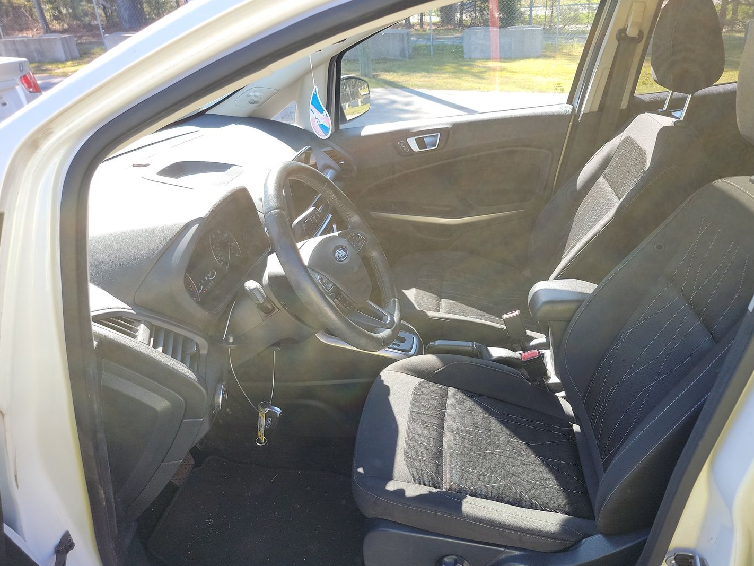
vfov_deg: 51.3
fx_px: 588
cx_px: 421
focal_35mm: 27
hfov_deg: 65.1
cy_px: 309
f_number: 1.8
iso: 52
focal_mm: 6.7
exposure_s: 1/119
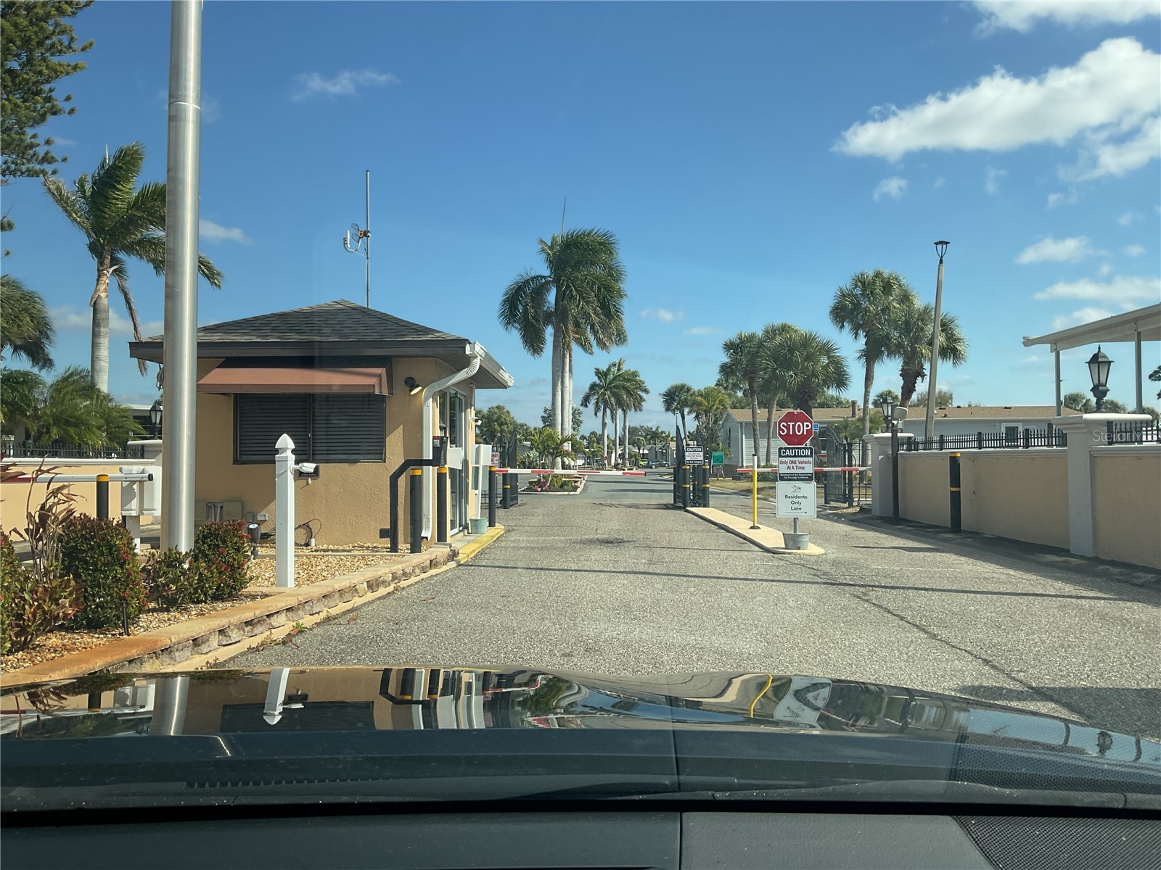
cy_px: 435
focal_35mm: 29
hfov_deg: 61.7
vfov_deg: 48.2
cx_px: 580
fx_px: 973
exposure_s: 1/1730
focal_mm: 3
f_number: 1.8
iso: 16
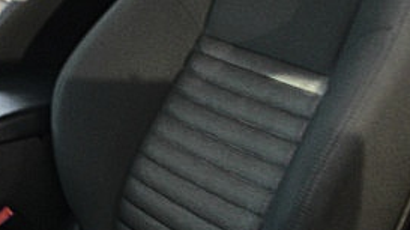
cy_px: 132
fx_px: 999
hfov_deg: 22.9
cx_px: 98
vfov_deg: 13.1
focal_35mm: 92
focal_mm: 6.3
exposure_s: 1/100
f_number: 2.8
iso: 100
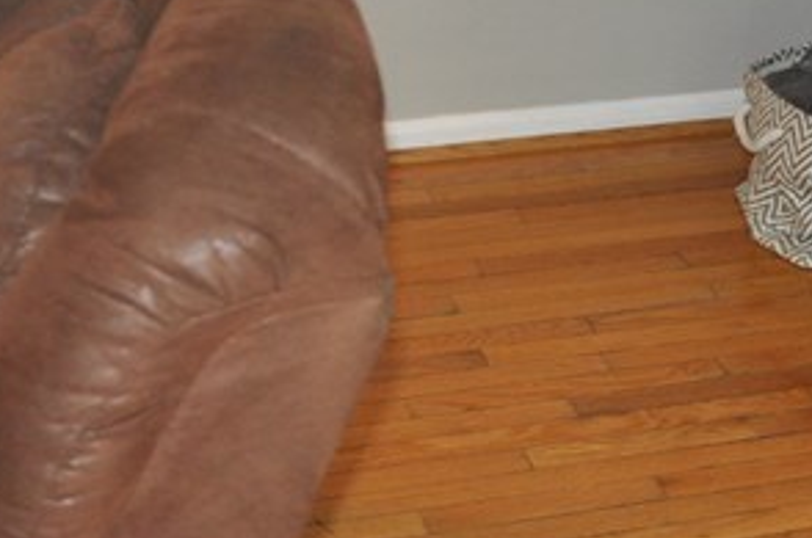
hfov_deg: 20.1
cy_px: -320
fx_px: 2252
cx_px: 688
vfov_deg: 12.8
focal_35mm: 100
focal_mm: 18
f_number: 3.5
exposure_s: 1/60
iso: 800
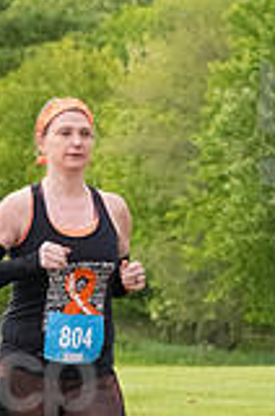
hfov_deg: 2.8
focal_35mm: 489
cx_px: 35
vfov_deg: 4.2
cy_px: 408
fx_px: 5627
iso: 4000
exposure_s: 1/1600
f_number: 7.1
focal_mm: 116
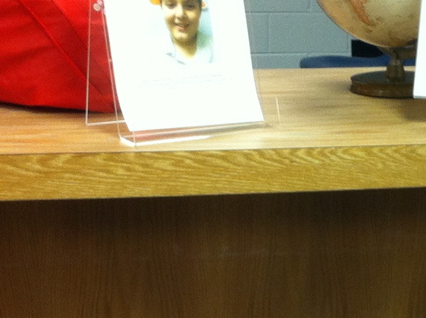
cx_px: 430
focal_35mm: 136
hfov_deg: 14.3
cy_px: 259
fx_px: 1671
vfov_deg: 10.8
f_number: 2.8
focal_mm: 3.85
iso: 100
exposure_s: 1/15
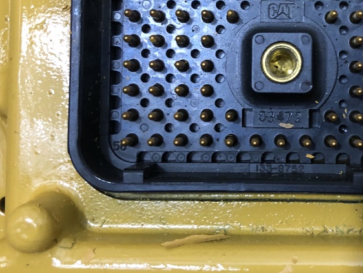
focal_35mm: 51
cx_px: 272
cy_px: 80
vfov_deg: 28.3
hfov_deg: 36.6
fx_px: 535
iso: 100
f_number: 1.8
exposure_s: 1/15
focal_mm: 4
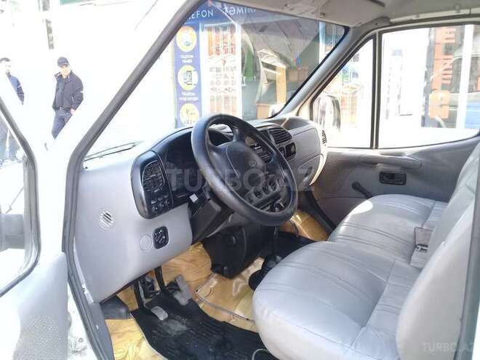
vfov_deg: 45.4
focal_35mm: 31
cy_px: 180
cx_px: 240
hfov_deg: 58.4
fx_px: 430
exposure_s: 1/33
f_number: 2.2
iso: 50
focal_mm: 3.3
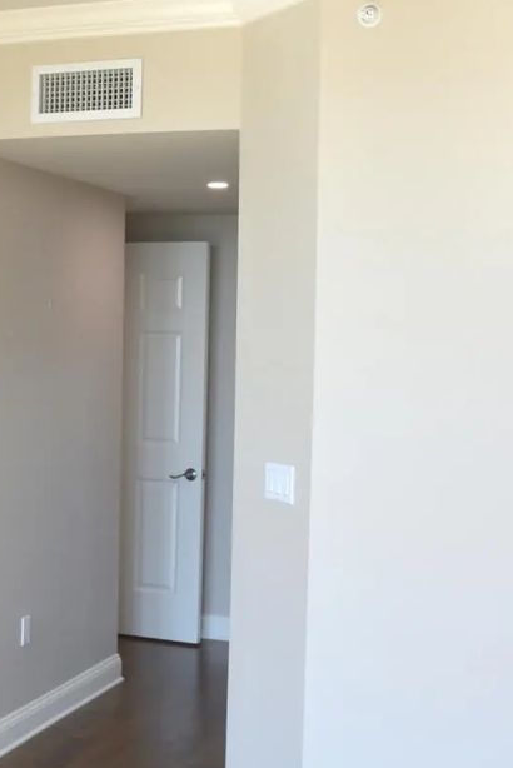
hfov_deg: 22.2
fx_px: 1281
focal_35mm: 60
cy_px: 398
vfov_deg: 33.4
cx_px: 63
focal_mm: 24
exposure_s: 1/160
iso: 400
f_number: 6.3
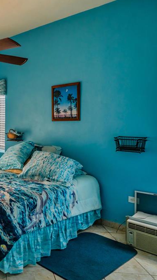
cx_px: -35
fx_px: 237
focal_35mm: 32
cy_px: 139
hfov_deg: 30.6
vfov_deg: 61.0
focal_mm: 20
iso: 640
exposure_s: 1/800
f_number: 3.2
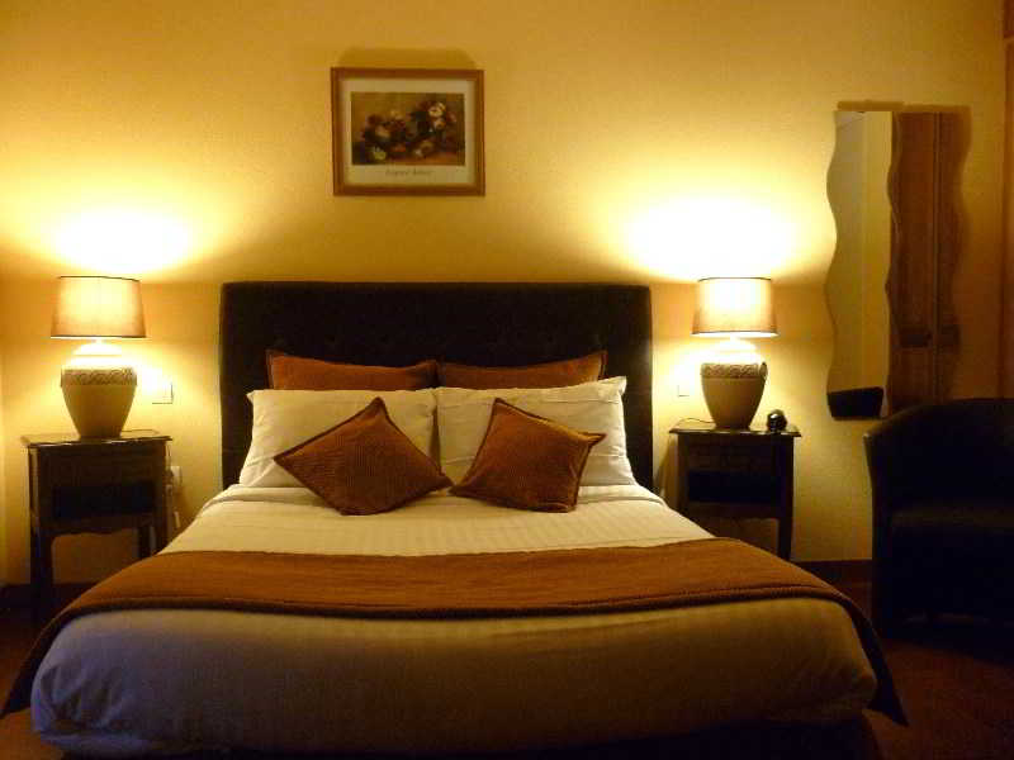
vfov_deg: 45.4
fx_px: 908
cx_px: 507
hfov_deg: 58.4
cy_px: 380
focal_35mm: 31
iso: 400
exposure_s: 1/15
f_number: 2.8
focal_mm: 5.5
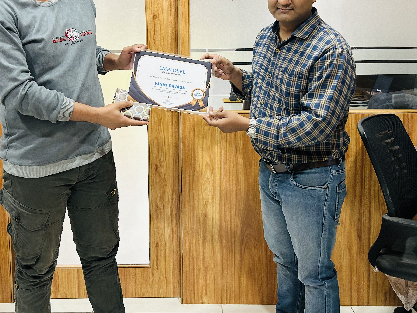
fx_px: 482
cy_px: 75
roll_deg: +1.1
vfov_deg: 35.1
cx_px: 181
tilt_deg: -4.8
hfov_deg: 46.7
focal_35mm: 40
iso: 125
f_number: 1.5
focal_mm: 5.7
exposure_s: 1/50
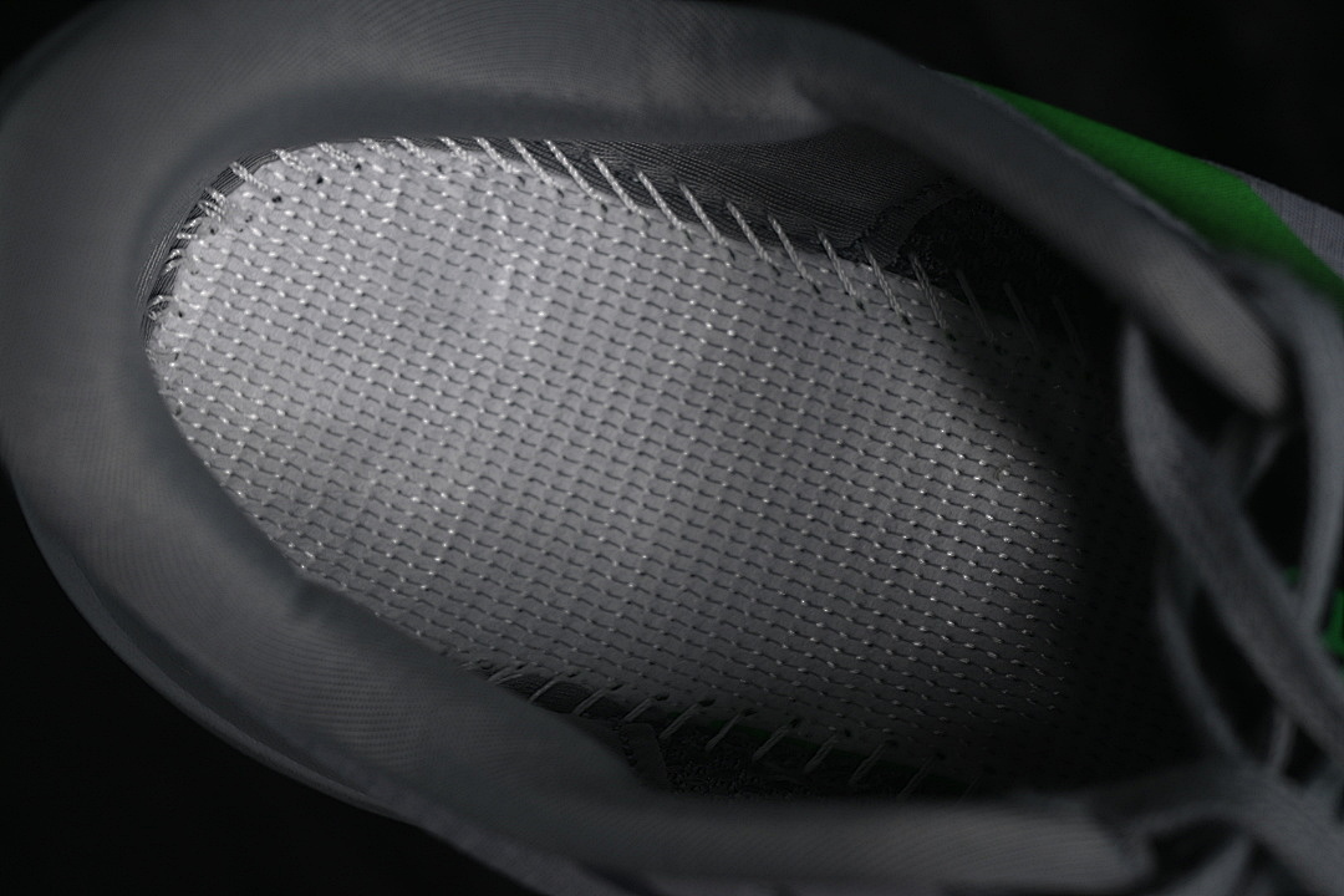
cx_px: 672
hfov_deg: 27.0
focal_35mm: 75
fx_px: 2800
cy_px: 448
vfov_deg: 18.2
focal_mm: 50
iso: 160
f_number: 6.3
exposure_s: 1/60
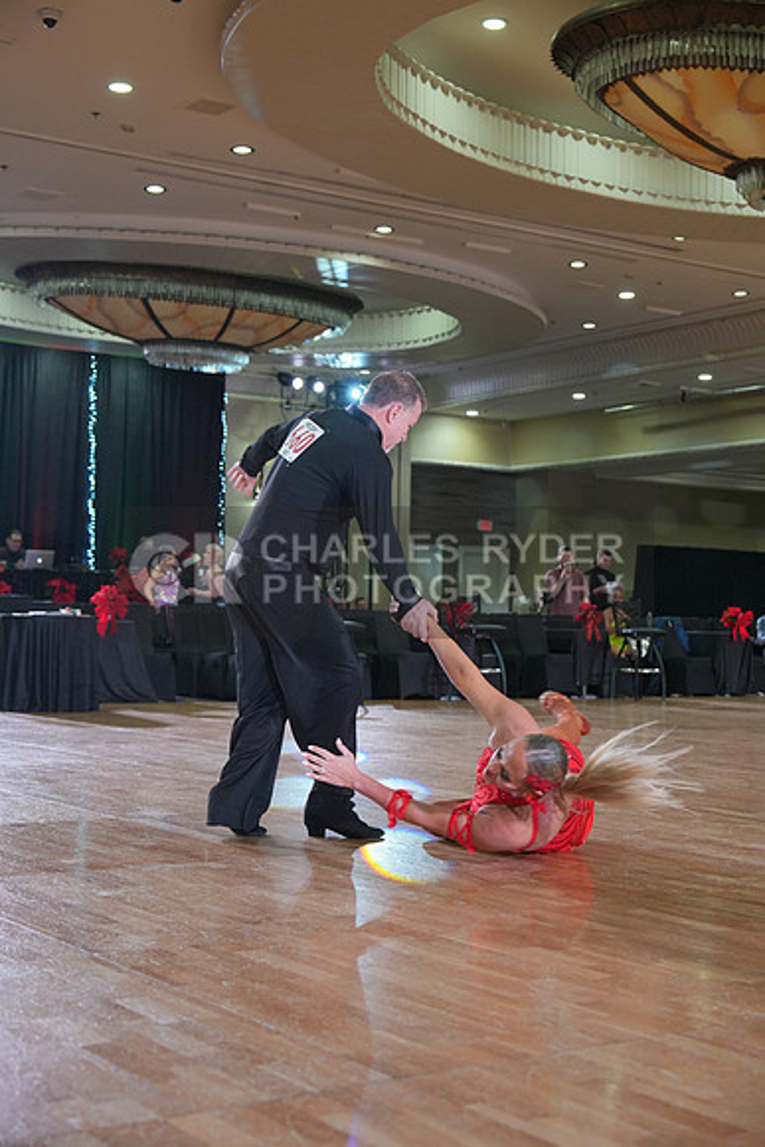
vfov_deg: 38.9
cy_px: 574
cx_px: 382
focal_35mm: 51
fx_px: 1625
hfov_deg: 26.5
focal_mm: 51
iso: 1600
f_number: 4
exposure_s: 1/400
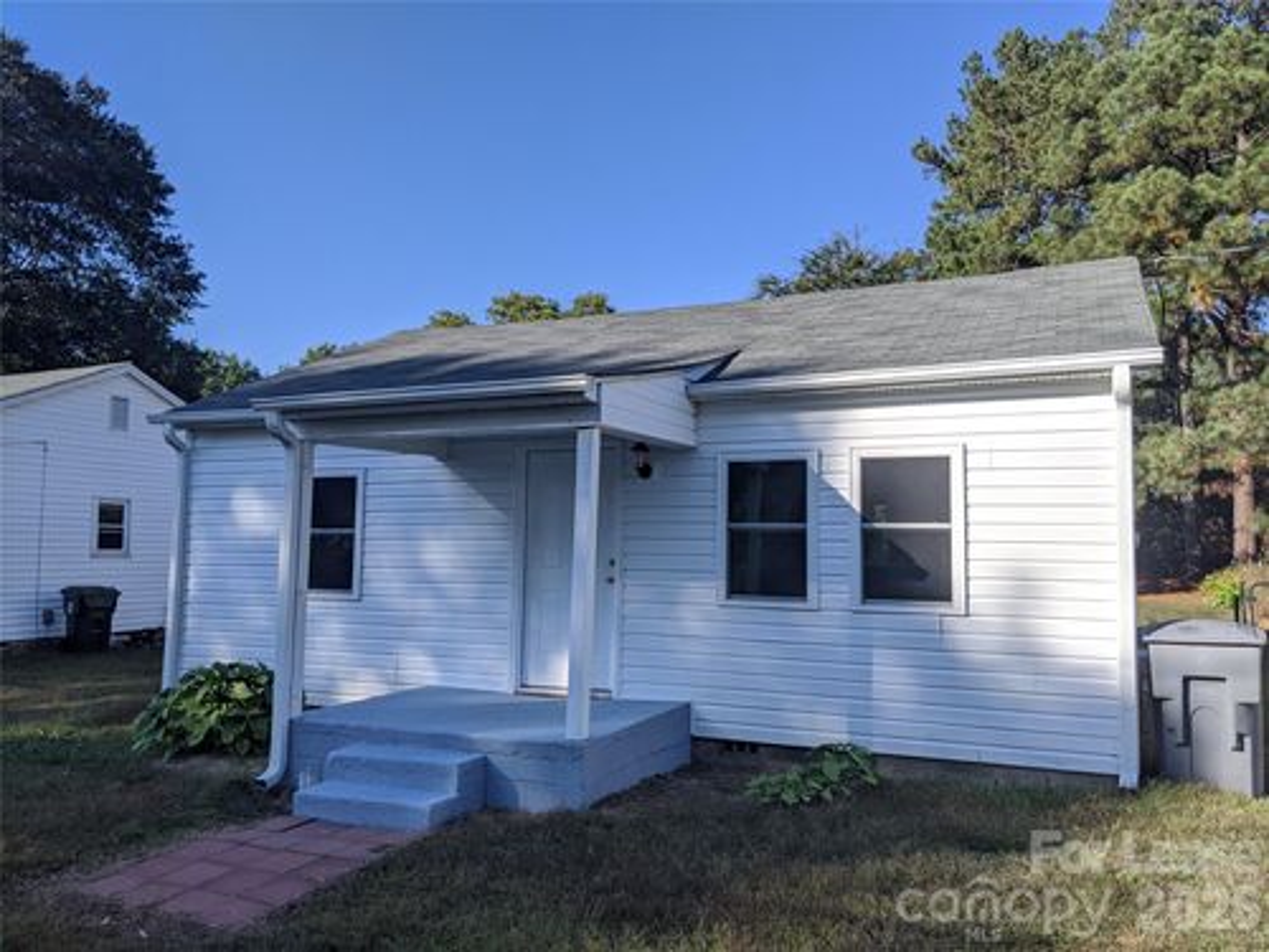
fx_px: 990
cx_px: 634
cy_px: 476
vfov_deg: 51.4
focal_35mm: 27
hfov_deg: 65.3
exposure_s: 1/2132
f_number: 1.8
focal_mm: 4.44
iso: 48
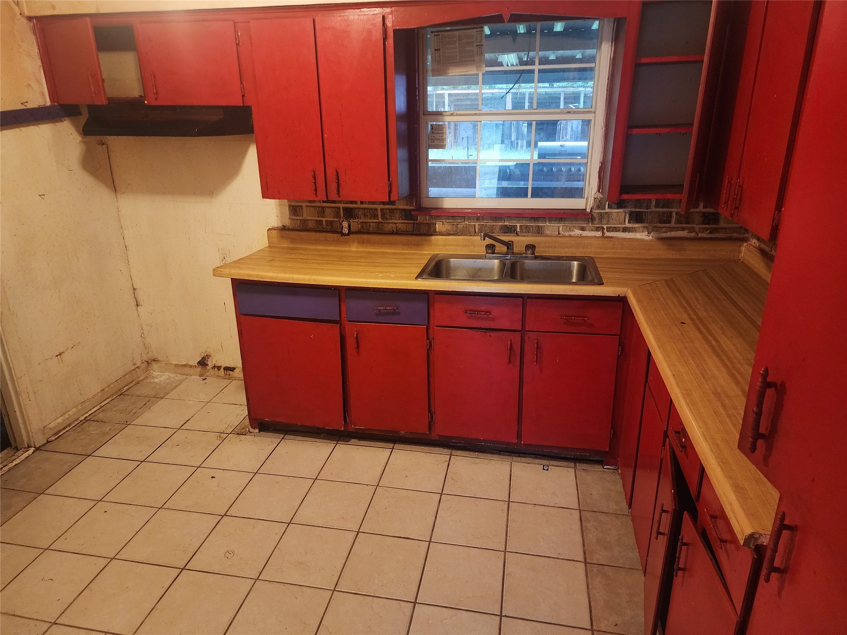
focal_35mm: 23
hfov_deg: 73.9
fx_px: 563
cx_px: 424
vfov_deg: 58.9
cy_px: 318
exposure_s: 1/120
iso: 400
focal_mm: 6.4
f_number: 1.8
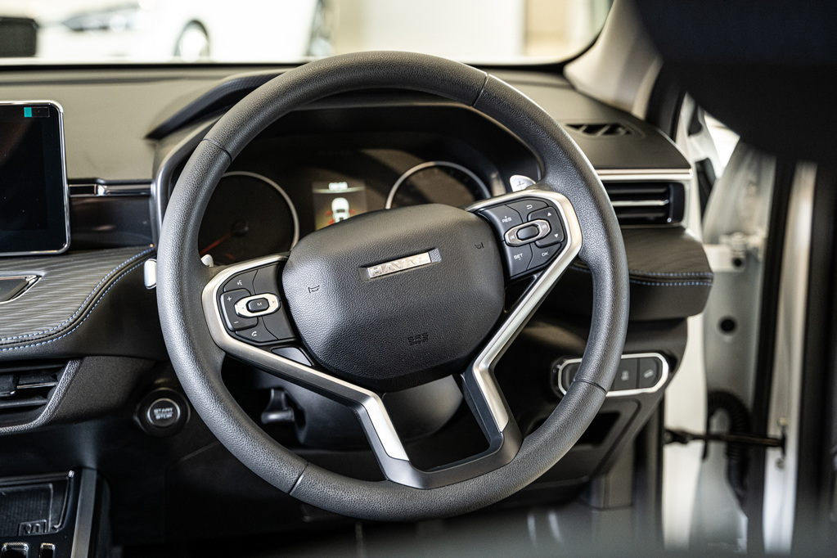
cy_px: 279
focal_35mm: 53
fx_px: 1232
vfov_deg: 25.5
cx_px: 418
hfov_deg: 37.5
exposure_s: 1/125
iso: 1600
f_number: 3.2
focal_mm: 53
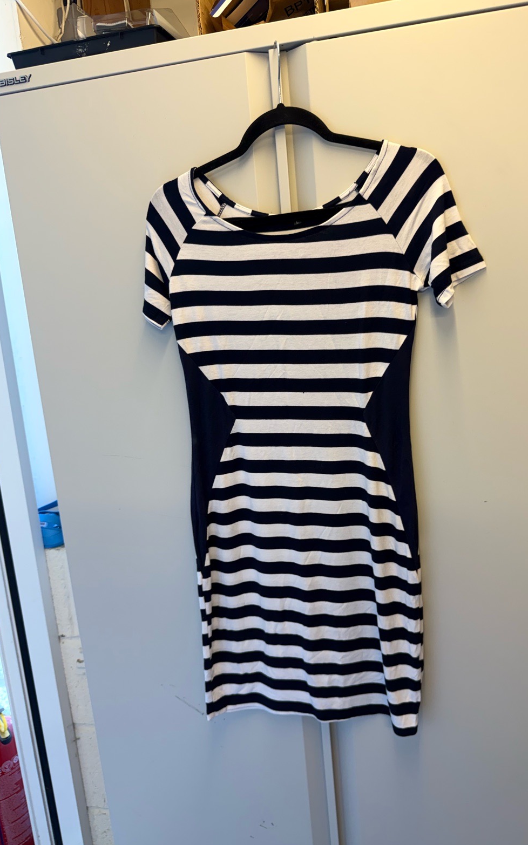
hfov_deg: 47.4
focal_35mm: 26
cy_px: 430
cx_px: 309
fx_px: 599
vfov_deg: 70.4
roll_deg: +2.6
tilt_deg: -10.3
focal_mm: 6.76
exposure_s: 1/100
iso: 80
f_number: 1.78
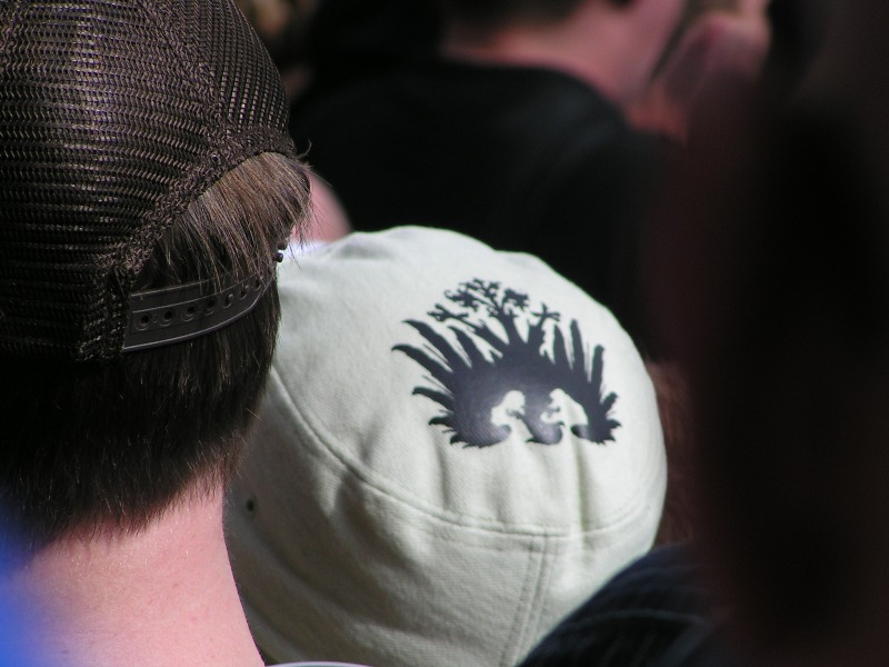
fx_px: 9759
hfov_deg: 5.2
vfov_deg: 3.9
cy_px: 334
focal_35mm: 380
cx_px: 444
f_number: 5
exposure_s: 1/640
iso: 50
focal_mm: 58
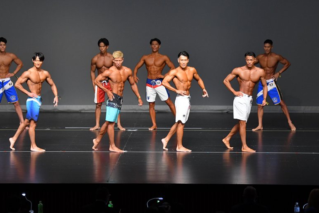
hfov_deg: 11.7
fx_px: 1551
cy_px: 106
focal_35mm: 175
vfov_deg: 7.9
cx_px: 160
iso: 2800
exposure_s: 1/400
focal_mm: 116
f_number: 5.6
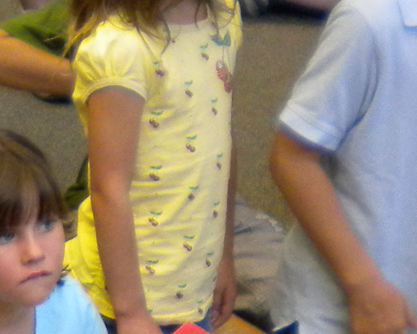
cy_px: 461
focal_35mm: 164
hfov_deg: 11.0
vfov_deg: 9.2
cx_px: -332
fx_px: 2024
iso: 265
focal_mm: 6.3
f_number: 3.1
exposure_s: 1/58.3
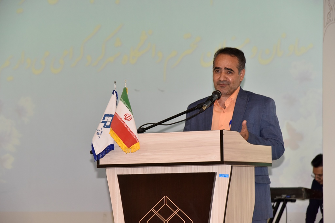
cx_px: 168
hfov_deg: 17.1
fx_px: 1117
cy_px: 112
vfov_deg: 11.4
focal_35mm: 120
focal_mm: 120
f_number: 5.6
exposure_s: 1/125
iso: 1600
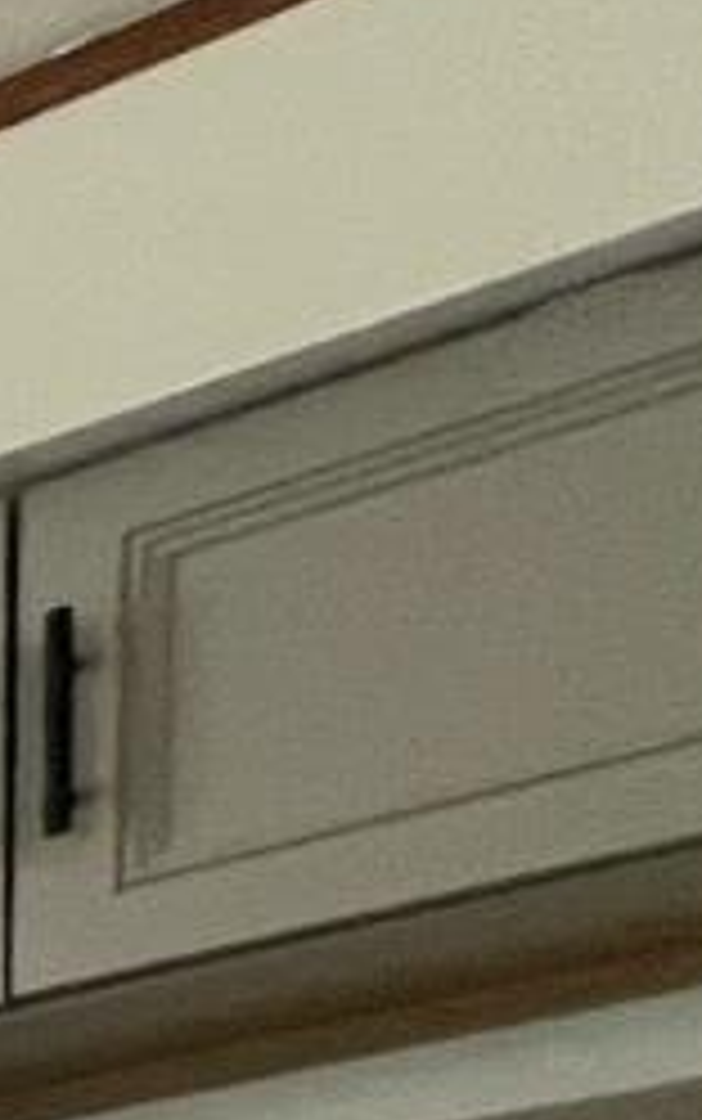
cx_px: -2480
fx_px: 2536
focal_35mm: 83
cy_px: 2188
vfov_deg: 17.9
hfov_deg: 7.1
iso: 250
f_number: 1.8
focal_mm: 1.57
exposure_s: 1/60
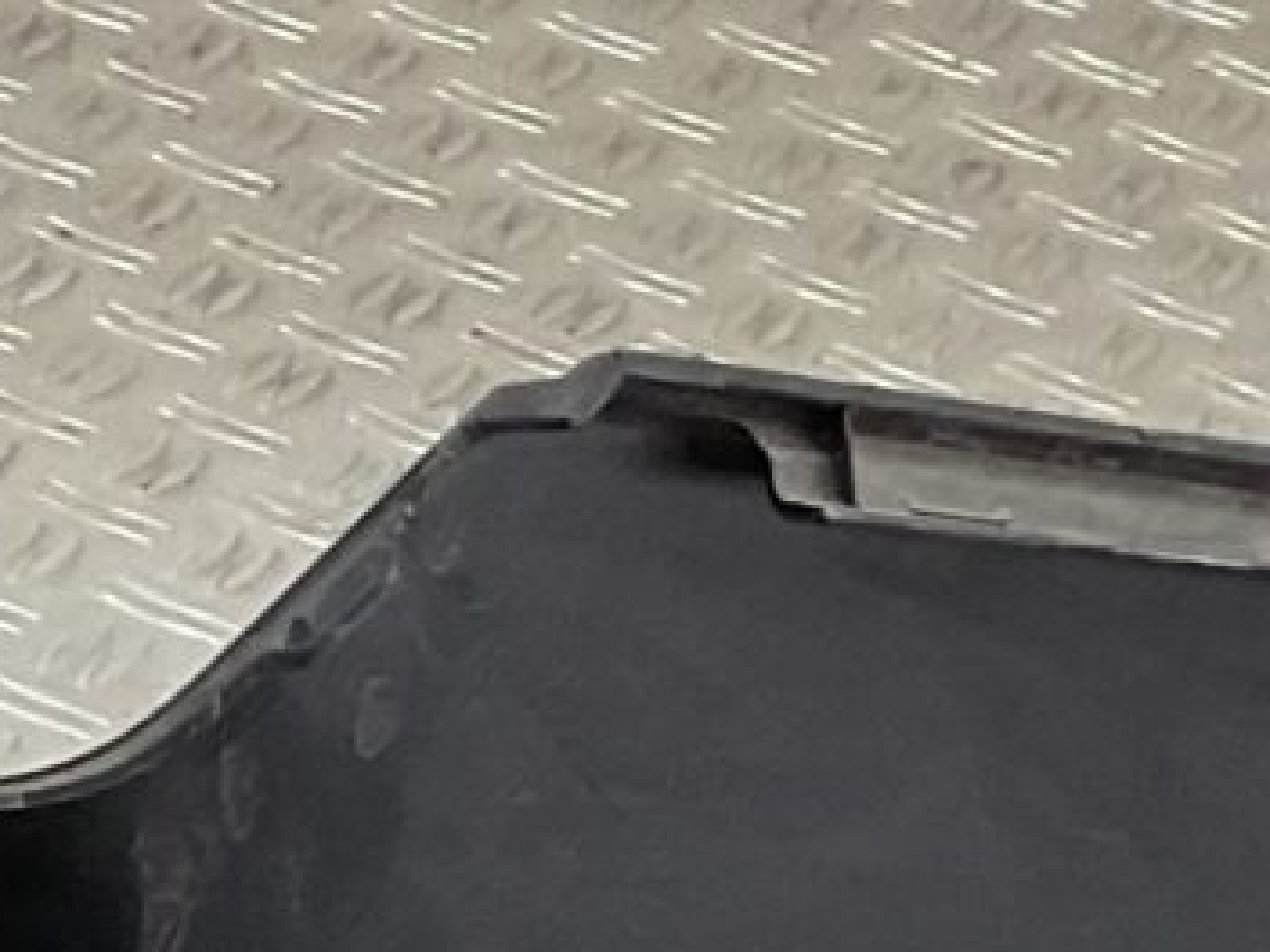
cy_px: 1432
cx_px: -2248
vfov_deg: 6.9
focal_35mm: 211
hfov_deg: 8.2
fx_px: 7741
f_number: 1.8
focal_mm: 3
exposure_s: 1/120
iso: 32
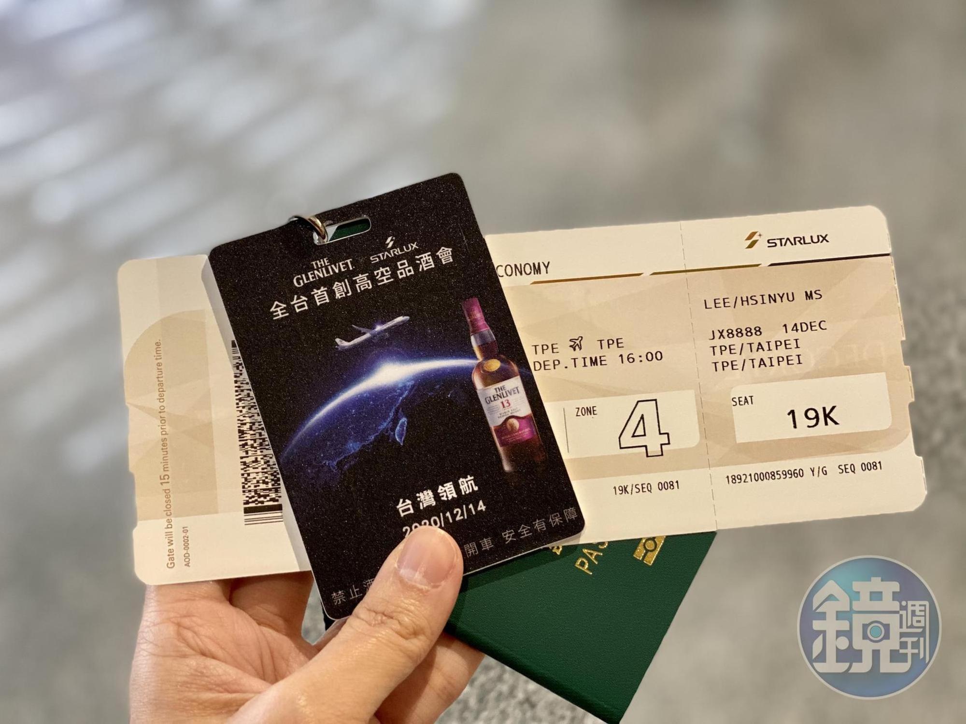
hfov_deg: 36.8
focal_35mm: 52
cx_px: 483
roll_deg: +1.4
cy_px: 362
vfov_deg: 28.0
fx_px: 1451
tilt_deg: -28.6
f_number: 2
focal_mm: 6
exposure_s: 1/60
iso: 160
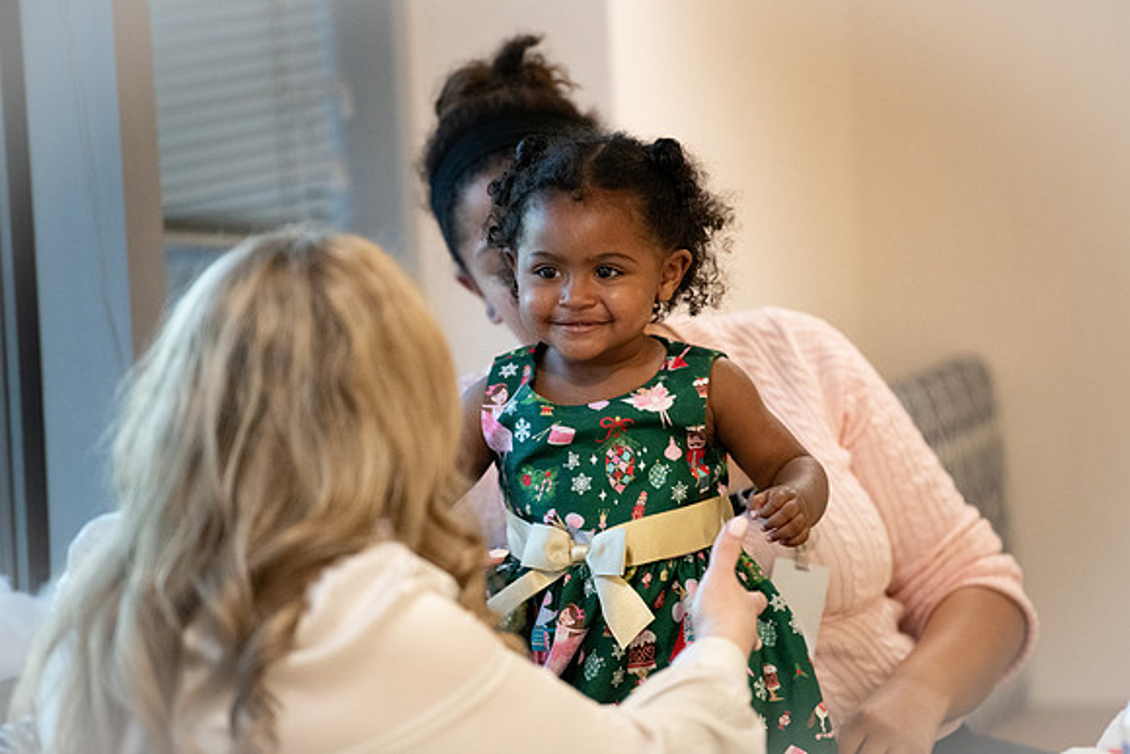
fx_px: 6845
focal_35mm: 218
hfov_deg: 9.4
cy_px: 377
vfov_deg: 6.3
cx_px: 616
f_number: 2.8
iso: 3200
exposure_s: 1/500
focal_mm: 200
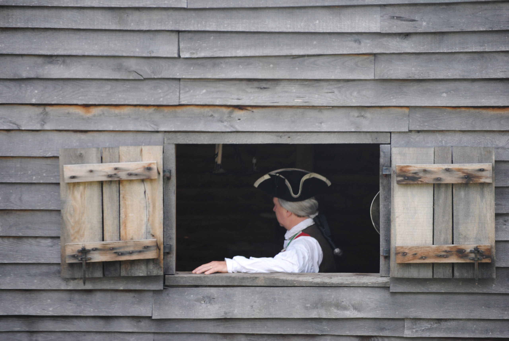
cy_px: 170
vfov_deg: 10.8
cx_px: 254
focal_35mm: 128
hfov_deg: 16.1
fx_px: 1805
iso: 220
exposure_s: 1/125
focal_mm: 85
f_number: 4.2
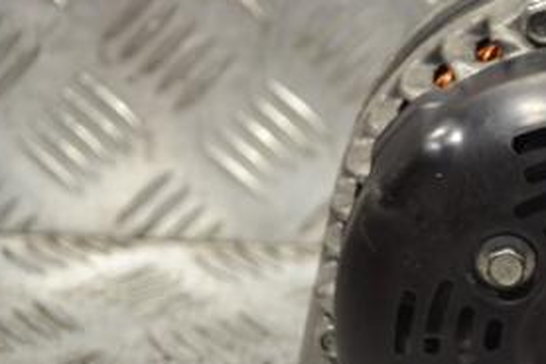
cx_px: 534
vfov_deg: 9.6
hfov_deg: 14.1
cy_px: 252
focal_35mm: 143
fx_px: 2170
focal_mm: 44
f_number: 5.3
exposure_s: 1/30
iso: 220
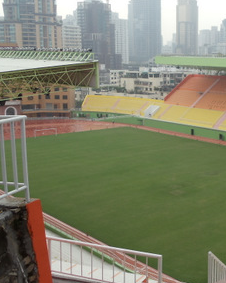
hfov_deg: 19.7
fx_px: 636
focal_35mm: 76
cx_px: 214
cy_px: 144
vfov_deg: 25.1
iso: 100
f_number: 3.5
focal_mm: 6
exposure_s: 1/500
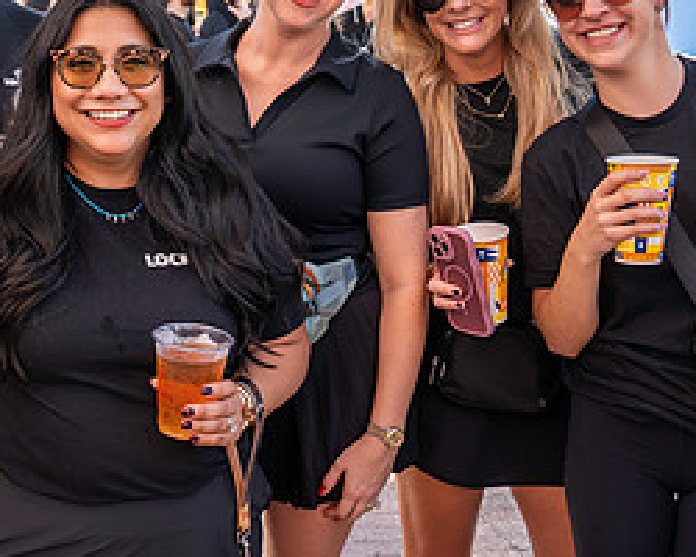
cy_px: 266
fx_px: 1174
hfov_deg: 31.9
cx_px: 117
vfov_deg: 26.7
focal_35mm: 57
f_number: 4.5
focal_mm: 24
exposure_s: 1/200
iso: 160
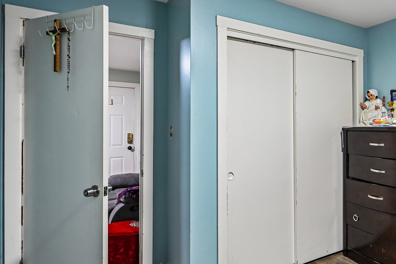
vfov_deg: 47.9
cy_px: 133
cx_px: 295
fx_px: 297
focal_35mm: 27
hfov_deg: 63.6
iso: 400
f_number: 13
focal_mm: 16
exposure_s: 1/2
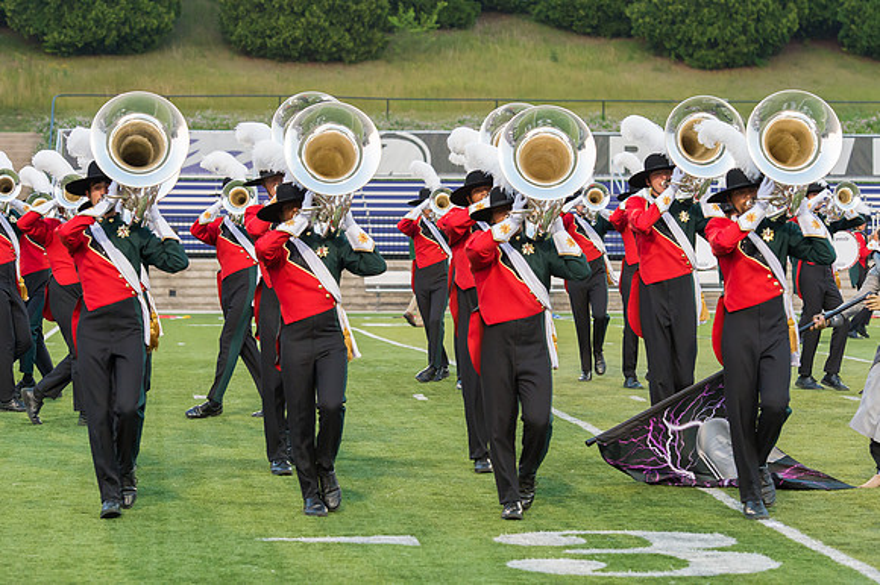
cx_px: 447
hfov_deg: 17.9
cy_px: 267
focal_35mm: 114
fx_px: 2791
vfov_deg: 12.0
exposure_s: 1/640
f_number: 5
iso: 3200
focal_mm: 105
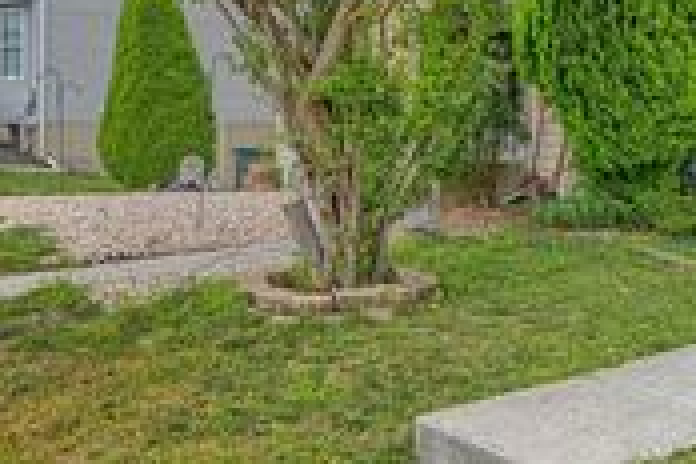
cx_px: 352
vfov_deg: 28.7
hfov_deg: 42.7
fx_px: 889
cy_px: 106
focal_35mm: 46
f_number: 6.3
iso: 200
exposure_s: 1/20
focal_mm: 16
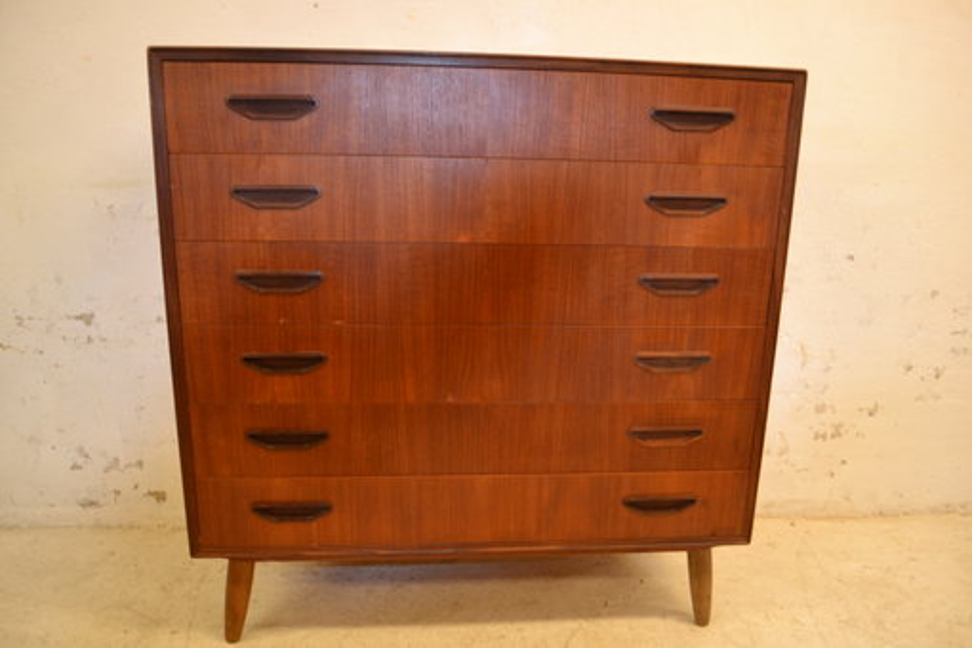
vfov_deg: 47.9
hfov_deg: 67.4
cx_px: 486
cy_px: 324
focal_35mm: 27
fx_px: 729
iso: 900
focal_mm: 18
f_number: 3.5
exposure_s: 1/60
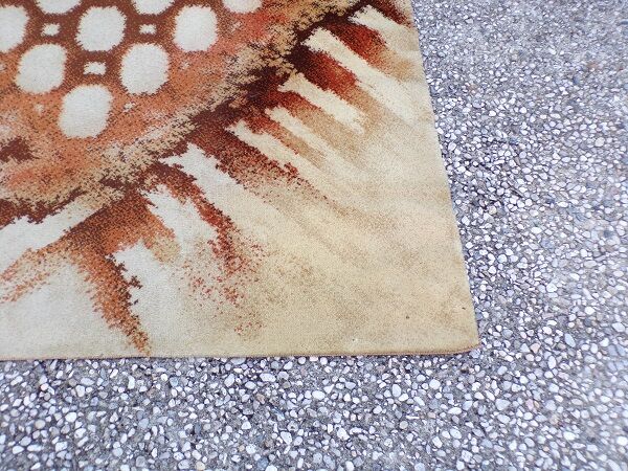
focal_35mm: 42
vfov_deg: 34.3
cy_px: 236
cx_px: 314
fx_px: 762
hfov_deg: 44.8
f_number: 3.4
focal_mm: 7.6
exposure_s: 1/90
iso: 80
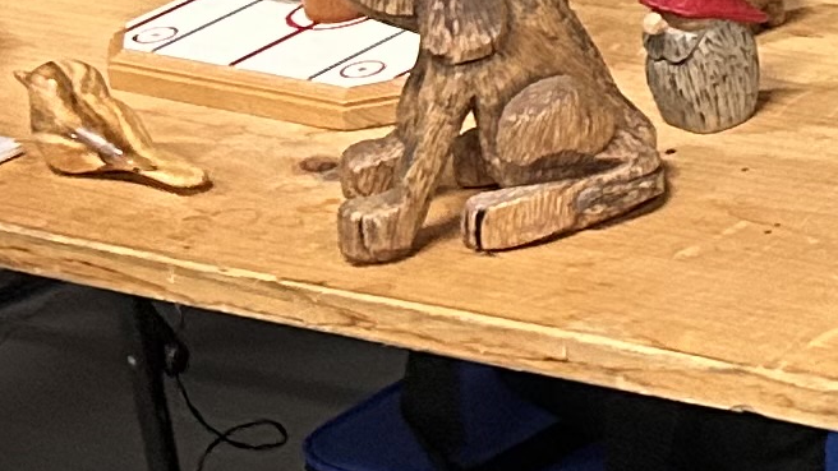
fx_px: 3866
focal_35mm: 174
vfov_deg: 6.8
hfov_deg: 11.0
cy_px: -343
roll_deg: +2.5
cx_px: 1768
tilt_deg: -18.0
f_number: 1.5
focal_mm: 5.7
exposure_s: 1/60
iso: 400
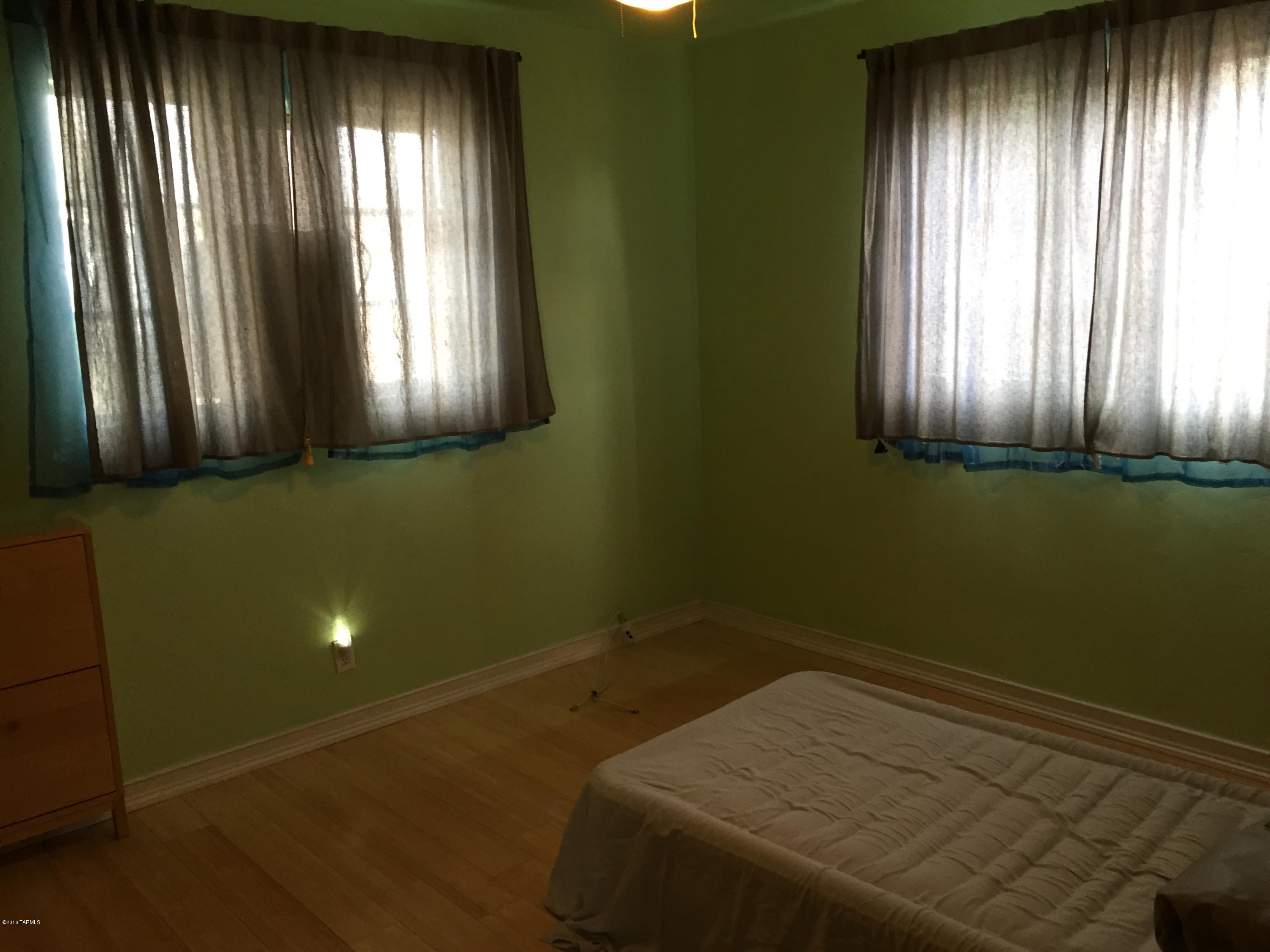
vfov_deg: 48.2
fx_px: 1064
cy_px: 476
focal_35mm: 29
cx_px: 635
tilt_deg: -11.6
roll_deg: +1.7
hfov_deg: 61.7
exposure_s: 1/30
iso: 100
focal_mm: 4.15
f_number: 2.2
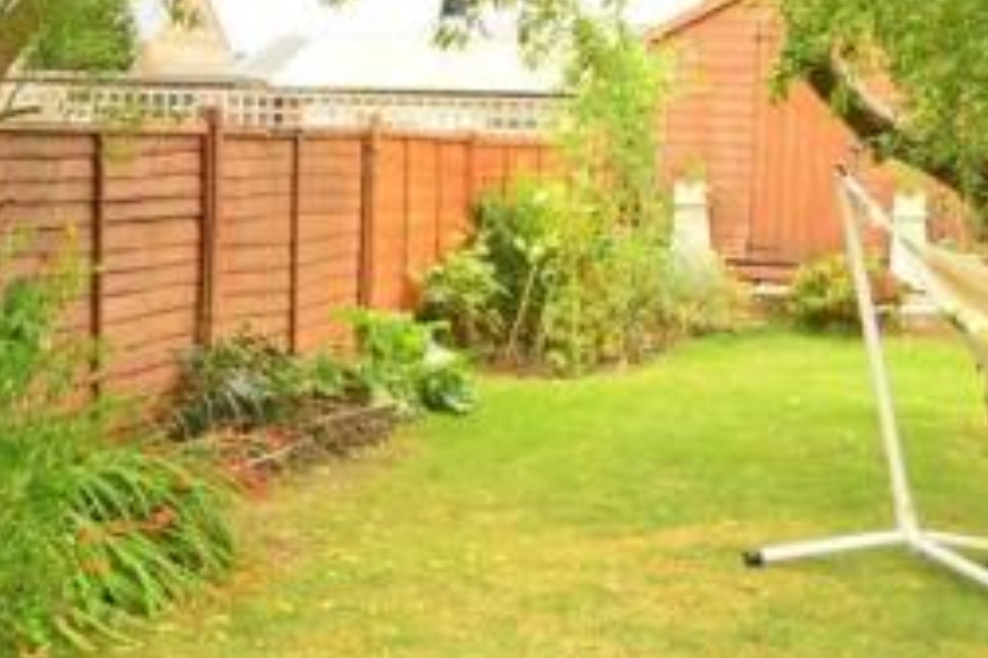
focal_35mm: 78
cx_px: 423
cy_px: 123
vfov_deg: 17.3
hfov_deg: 26.0
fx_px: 2140
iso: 200
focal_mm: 20
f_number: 8
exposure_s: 1/25
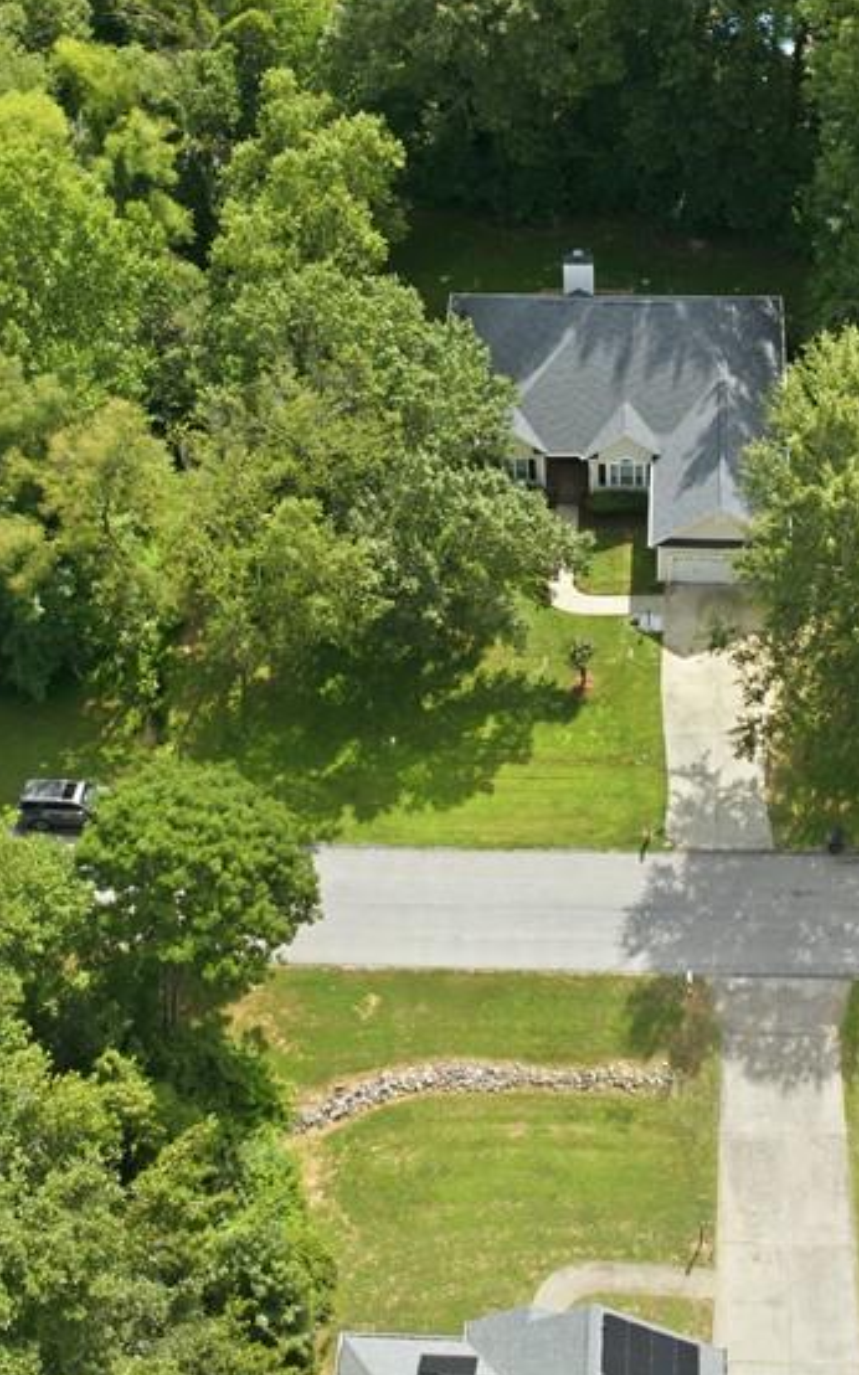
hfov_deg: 27.3
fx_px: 1761
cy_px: 484
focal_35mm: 47
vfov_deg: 42.2
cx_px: 554
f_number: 6.3
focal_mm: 12.3
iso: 100
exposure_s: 1/160
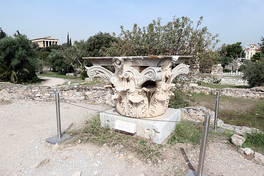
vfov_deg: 53.2
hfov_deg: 73.7
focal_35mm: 24
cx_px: 132
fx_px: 176
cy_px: 88
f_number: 6.3
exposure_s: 1/800
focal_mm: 8.8
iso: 200
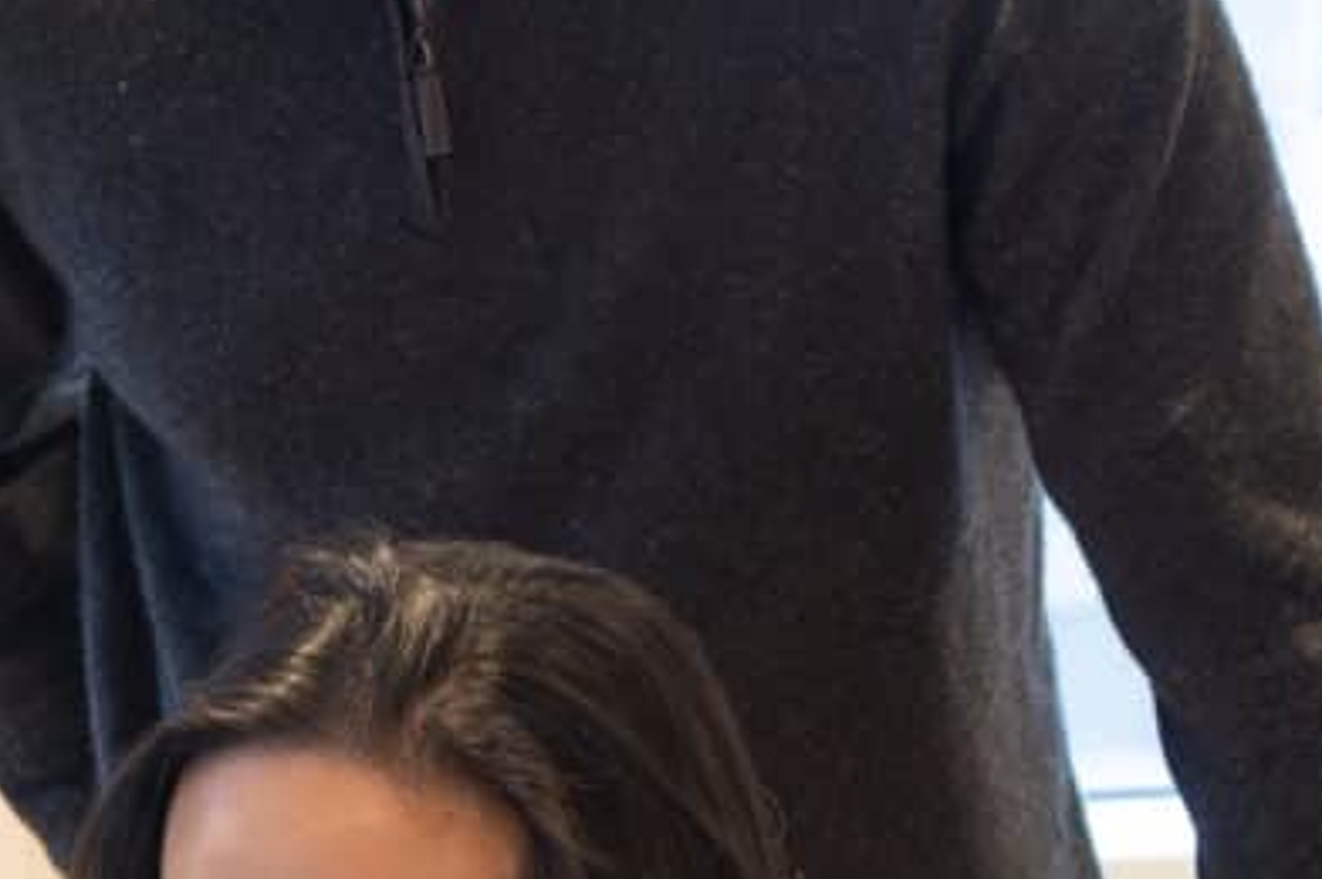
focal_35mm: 262
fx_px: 9613
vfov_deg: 5.1
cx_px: -656
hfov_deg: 7.7
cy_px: 1824
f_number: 5
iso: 2500
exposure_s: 1/60
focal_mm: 40
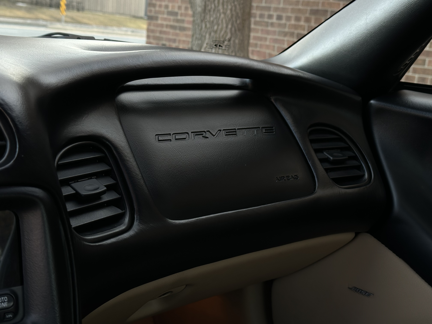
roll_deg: -5.8
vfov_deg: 30.3
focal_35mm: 48
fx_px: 599
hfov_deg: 39.7
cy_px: 162
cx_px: 216
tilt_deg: -12.7
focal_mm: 6.86
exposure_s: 1/131
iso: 64
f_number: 1.78
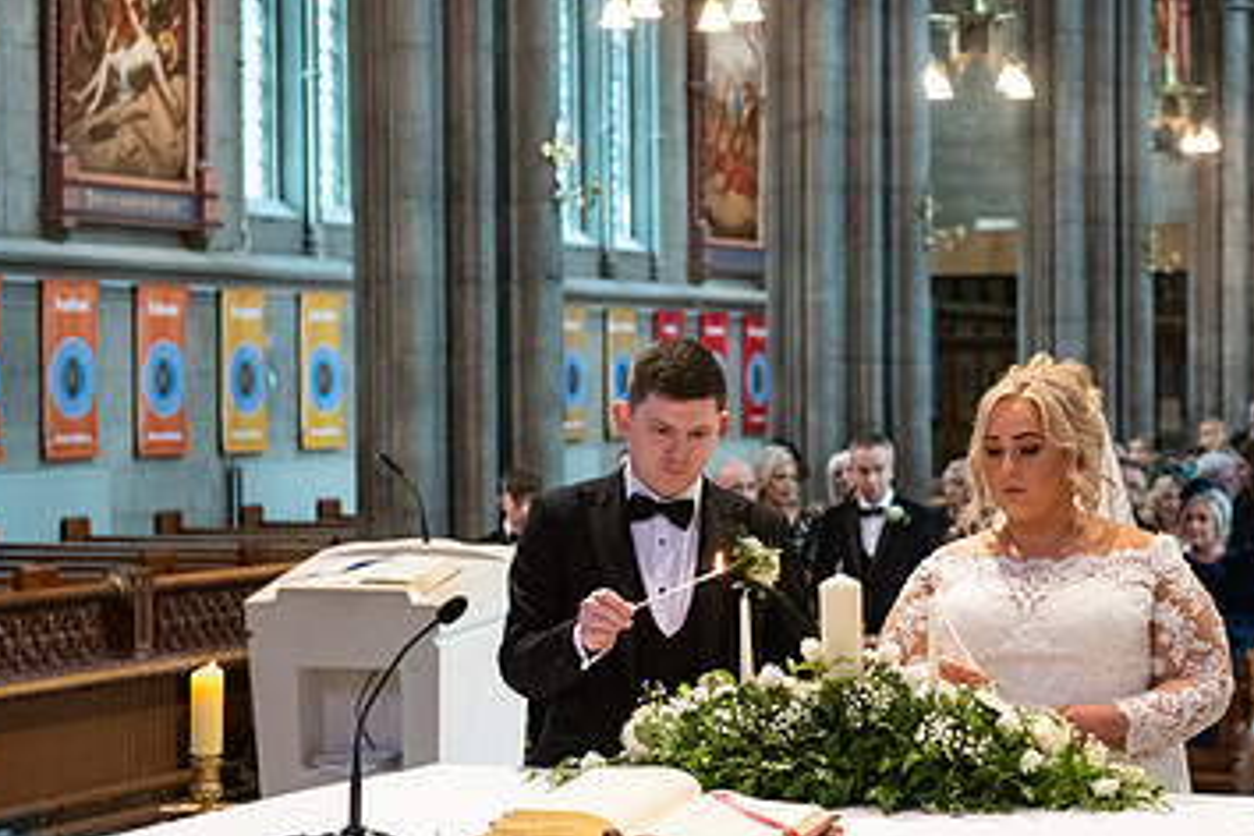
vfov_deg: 14.4
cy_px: 455
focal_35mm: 95
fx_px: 3309
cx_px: 921
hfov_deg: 21.3
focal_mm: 58
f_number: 3.5
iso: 1250
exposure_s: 1/160
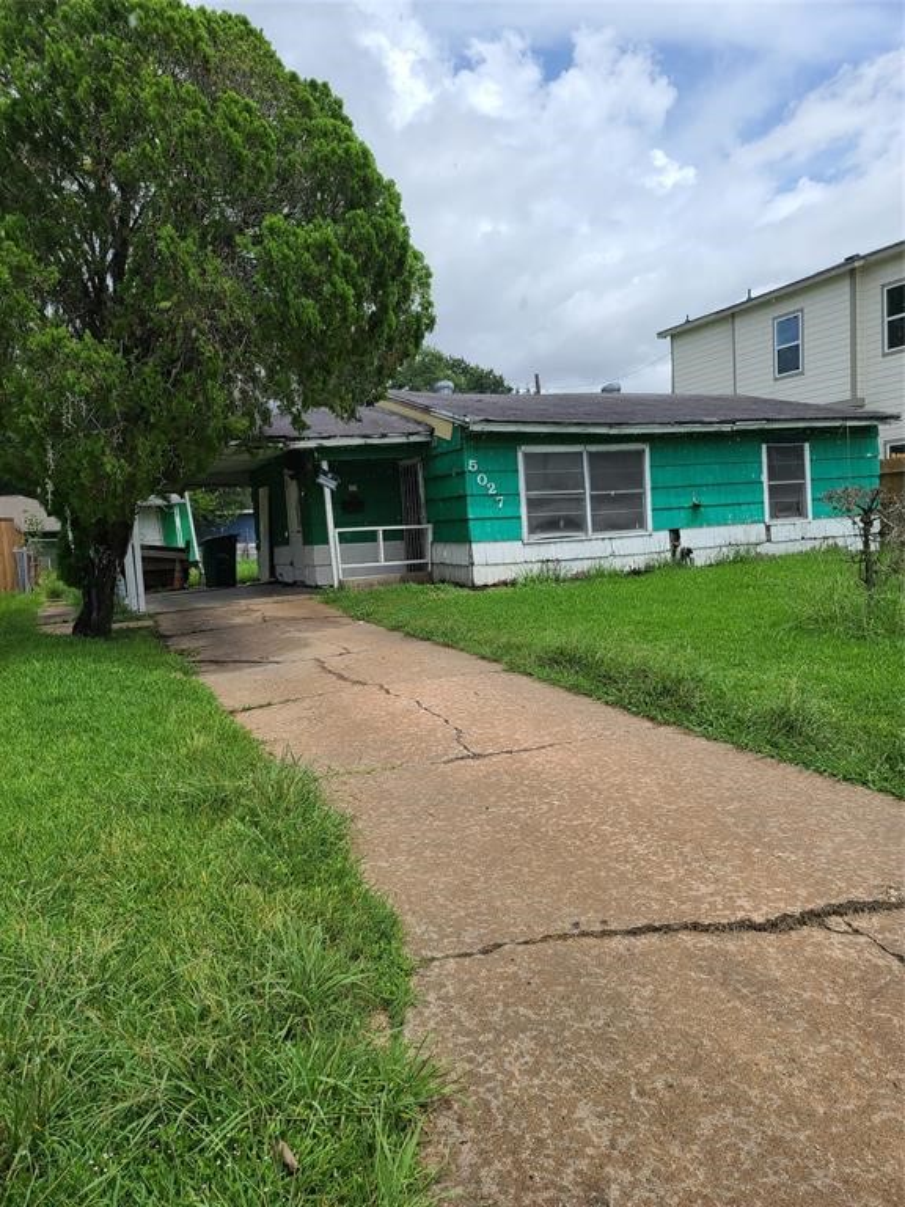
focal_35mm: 25
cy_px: 604
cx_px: 452
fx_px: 871
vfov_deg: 69.4
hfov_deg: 54.9
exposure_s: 1/1129
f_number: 1.8
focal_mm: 7
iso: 16
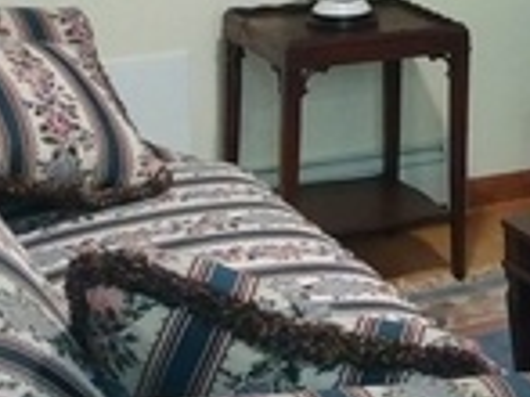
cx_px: 827
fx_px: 1392
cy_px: -87
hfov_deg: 18.7
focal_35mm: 91
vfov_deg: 15.6
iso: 628
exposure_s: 1/30
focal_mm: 3.54
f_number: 2
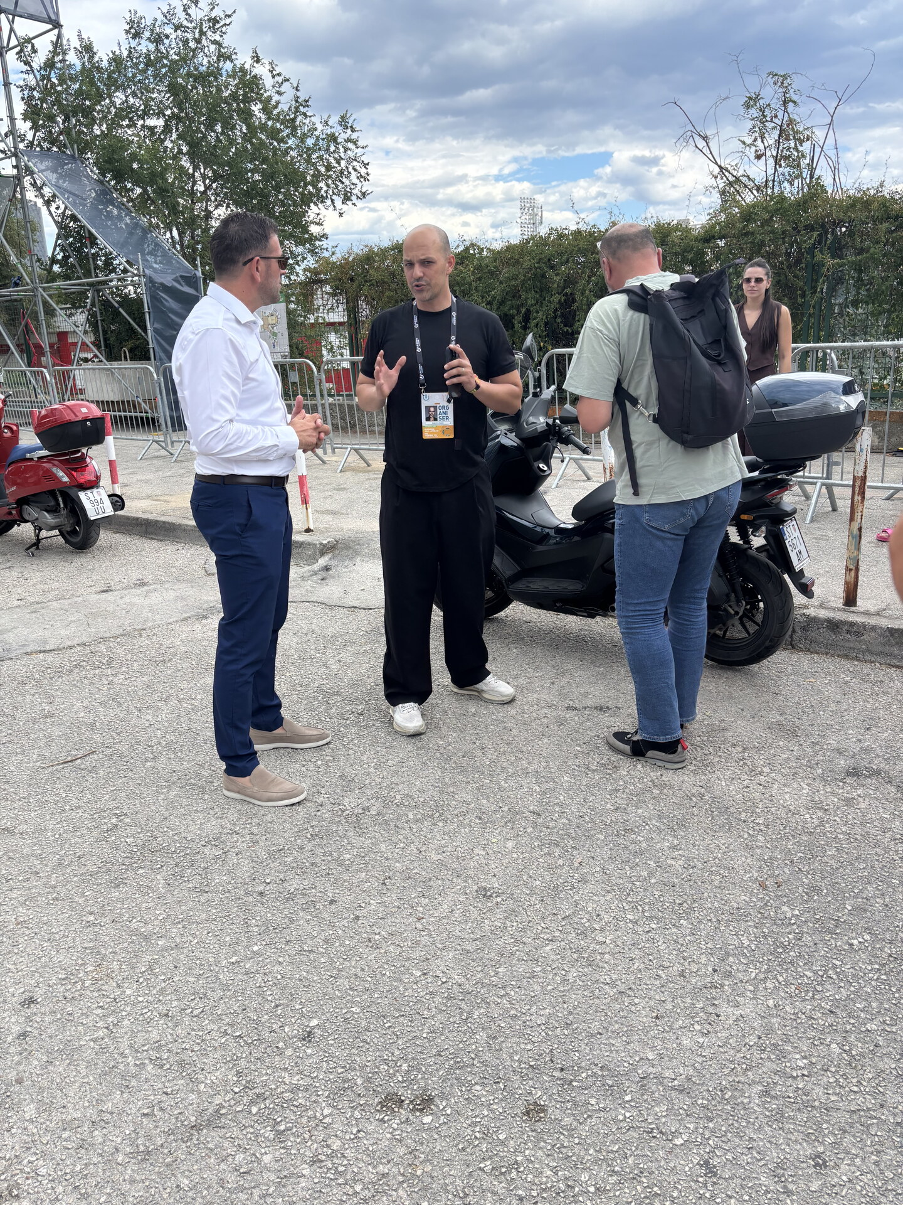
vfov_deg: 67.3
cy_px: 602
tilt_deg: -16.2
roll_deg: +1.8
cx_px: 452
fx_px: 904
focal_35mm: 26
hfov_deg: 53.1
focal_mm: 5.96
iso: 50
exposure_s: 1/927
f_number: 1.6
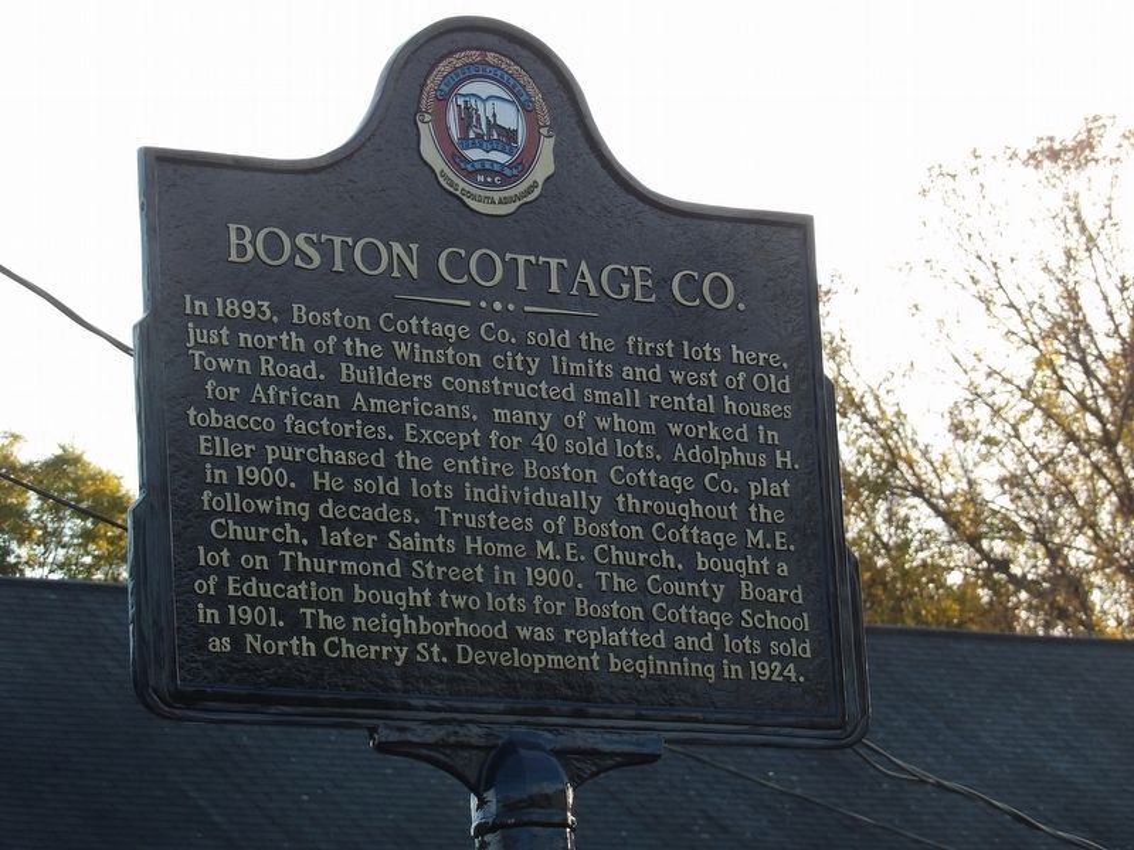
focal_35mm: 169
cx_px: 567
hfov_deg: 11.7
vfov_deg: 8.8
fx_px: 5536
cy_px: 425
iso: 100
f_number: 4.4
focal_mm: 30.2
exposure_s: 1/120
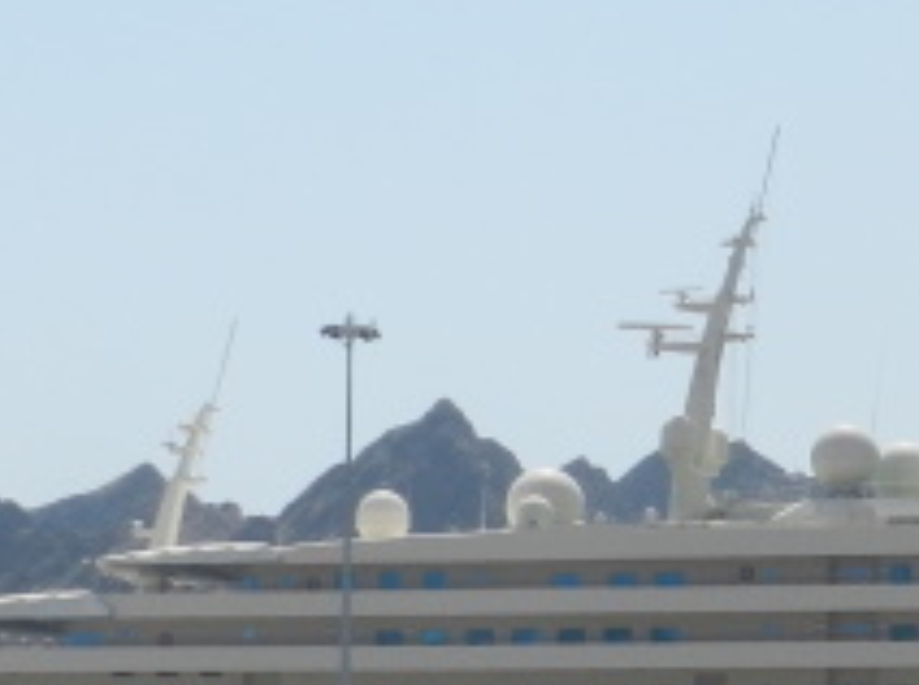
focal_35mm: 160
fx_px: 4238
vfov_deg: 9.2
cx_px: 936
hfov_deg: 12.2
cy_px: 737
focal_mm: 9.4
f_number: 5
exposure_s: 1/1250
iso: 160
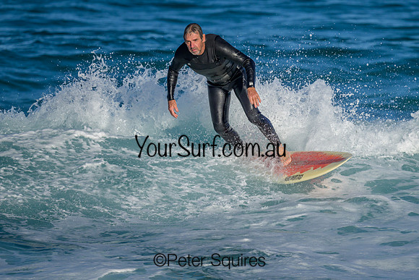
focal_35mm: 996
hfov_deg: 2.1
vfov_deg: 1.4
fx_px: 11599
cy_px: 140
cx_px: 256
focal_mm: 800
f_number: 8
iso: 320
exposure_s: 1/2000
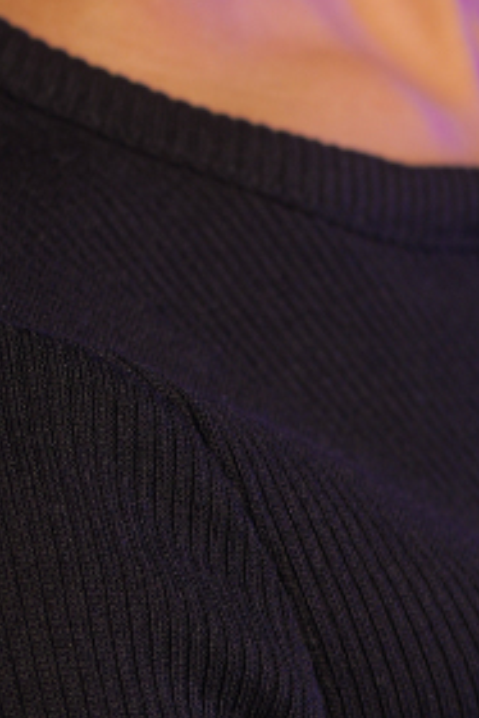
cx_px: 131
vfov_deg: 5.6
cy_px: -292
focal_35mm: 364
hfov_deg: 3.8
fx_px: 7255
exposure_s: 1/160
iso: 400
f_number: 4
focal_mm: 85
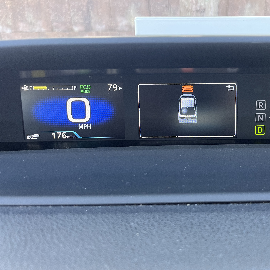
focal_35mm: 33
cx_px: 188
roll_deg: +0.3
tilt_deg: -21.1
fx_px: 291
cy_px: 141
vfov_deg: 49.7
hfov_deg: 48.6
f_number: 1.6
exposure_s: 1/60
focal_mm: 5.1
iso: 160
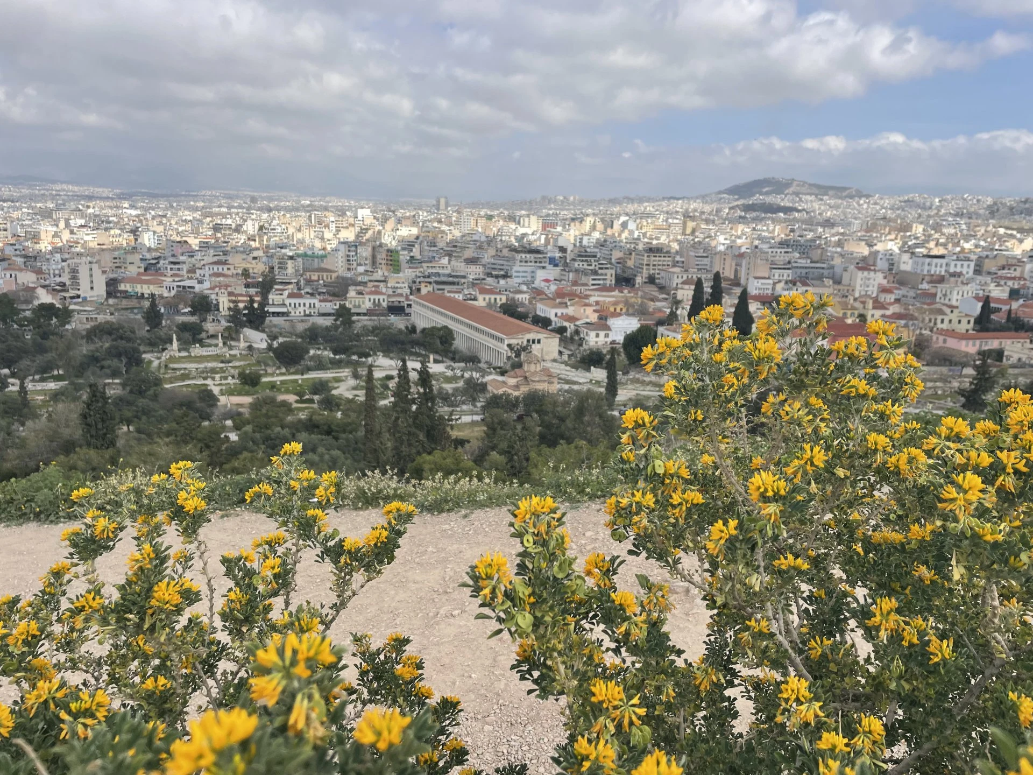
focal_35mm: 26
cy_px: 388
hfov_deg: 67.3
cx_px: 516
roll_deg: -2.0
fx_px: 776
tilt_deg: -12.4
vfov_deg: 53.1
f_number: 1.6
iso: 32
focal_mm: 4.2
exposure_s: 1/3300
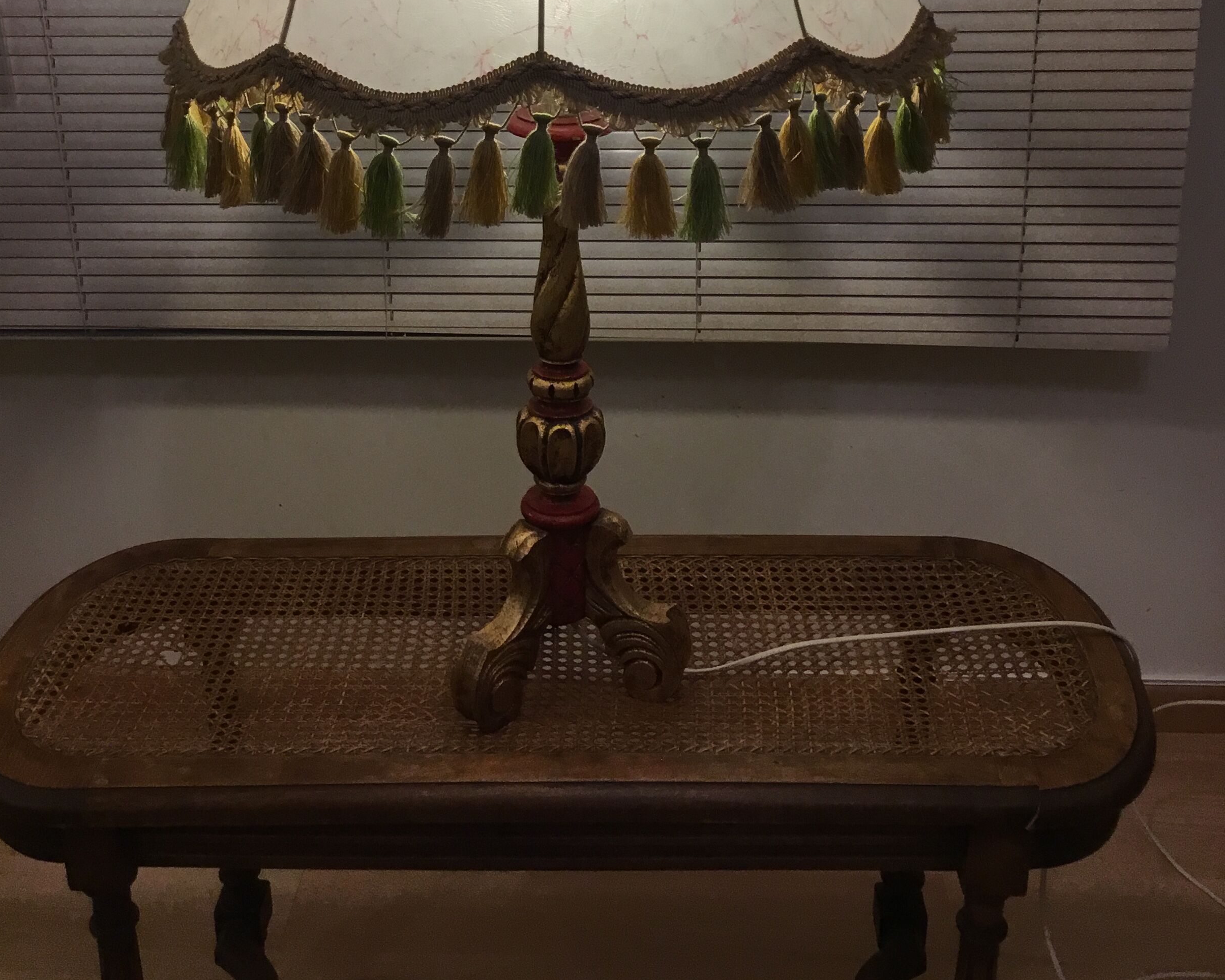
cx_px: 604
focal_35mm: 41
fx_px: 1486
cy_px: 155
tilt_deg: -16.2
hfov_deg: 44.8
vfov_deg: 35.0
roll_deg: +2.8
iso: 40
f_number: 2.4
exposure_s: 1/33
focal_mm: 3.3
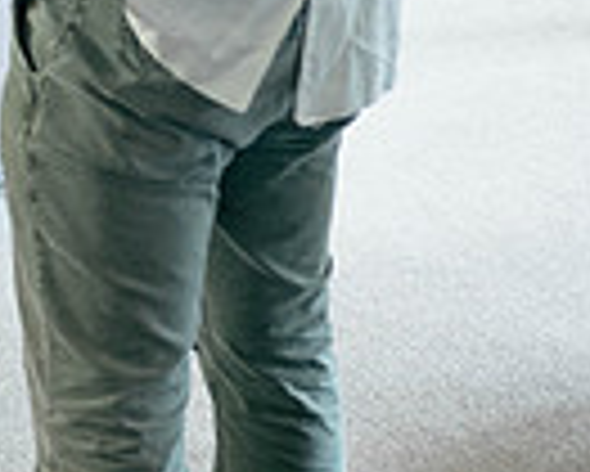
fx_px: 2953
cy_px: -209
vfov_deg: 9.0
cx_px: -500
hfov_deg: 10.6
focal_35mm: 169
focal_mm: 19
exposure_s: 1/80
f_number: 1.7
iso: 400
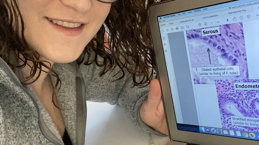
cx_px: 130
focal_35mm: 44
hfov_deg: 46.4
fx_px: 302
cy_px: 90
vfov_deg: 27.0
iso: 320
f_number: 2.2
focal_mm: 2.71
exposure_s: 1/30
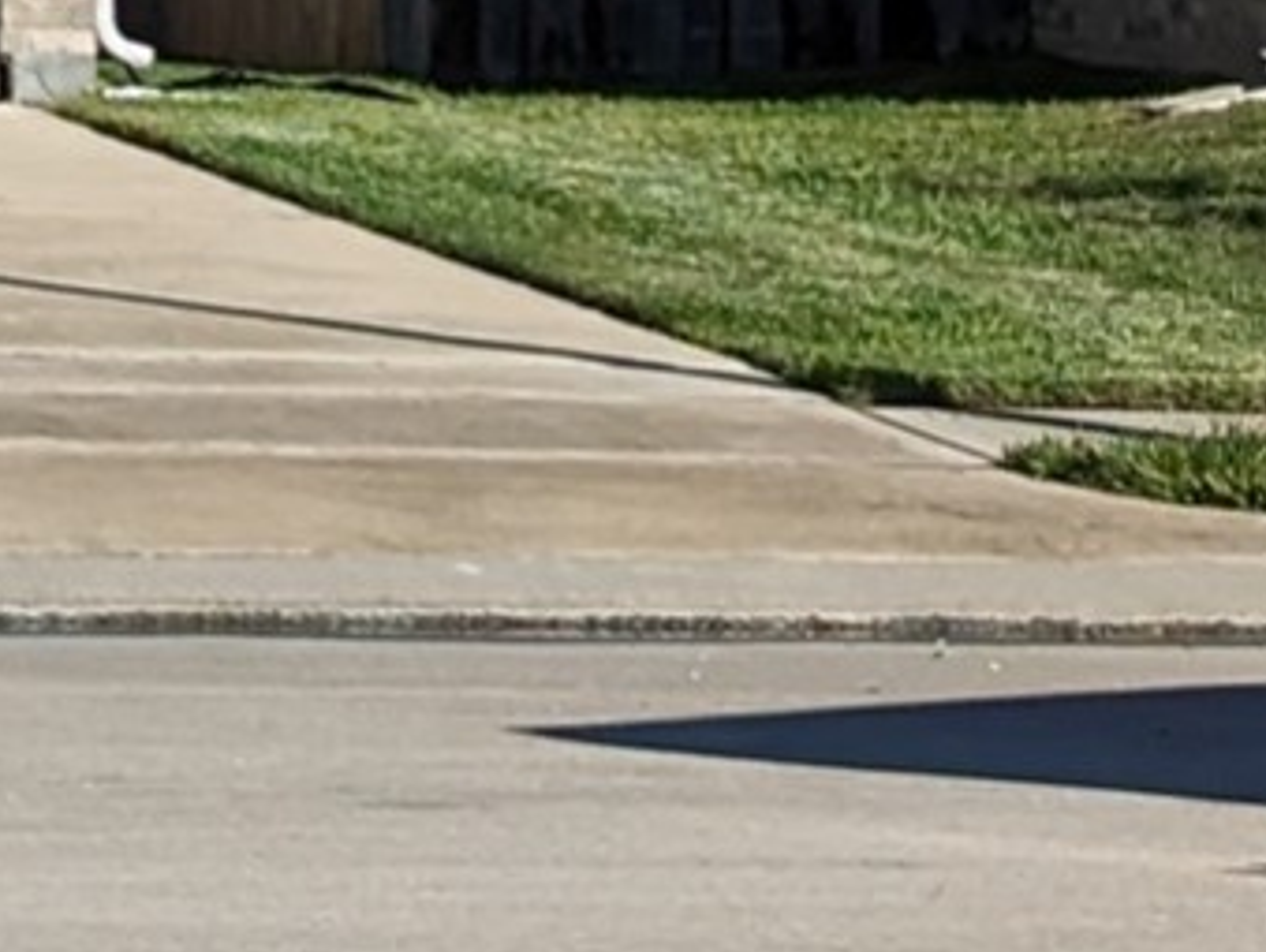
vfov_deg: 5.0
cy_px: -1124
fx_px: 10581
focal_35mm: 289
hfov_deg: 6.4
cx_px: -2129
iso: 46
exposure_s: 1/3165
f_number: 1.85
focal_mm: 6.81
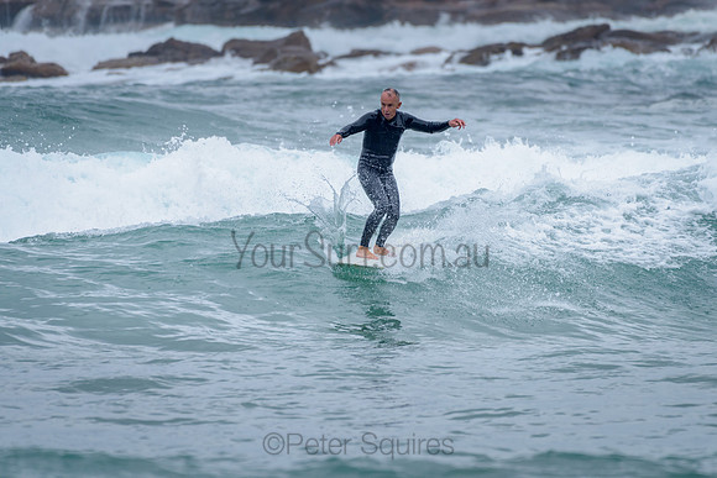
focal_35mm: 613
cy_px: 219
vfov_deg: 2.2
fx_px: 12216
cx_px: 376
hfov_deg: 3.4
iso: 320
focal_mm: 500
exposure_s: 1/800
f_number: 5.6
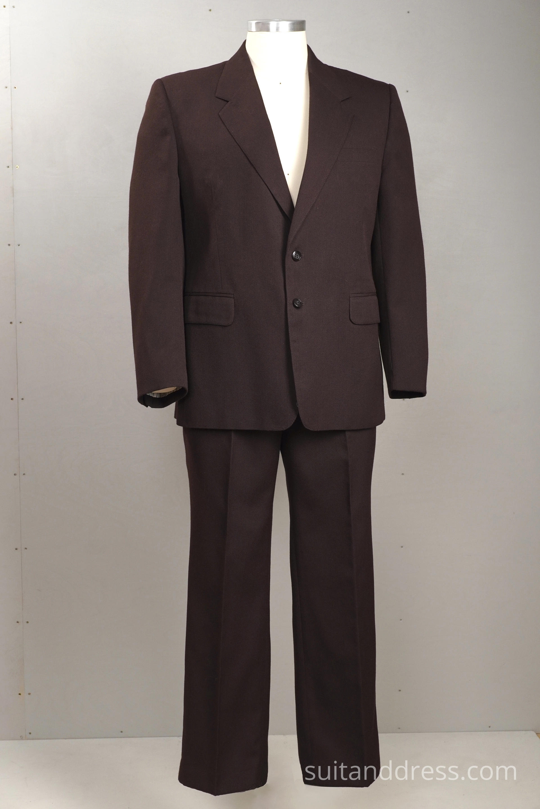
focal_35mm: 48
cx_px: 270
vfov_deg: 41.1
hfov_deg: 28.1
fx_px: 1080
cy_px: 404
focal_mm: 32
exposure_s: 1/50
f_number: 6.3
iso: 400
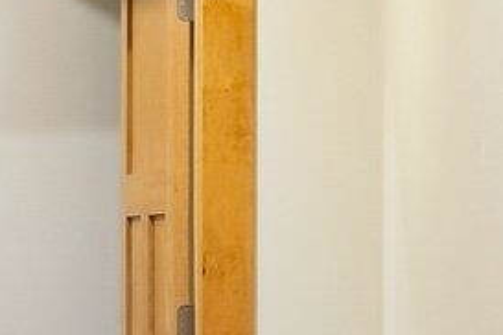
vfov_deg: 11.4
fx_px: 1677
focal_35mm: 120
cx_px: -871
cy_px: 237
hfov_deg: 11.9
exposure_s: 1/10
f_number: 8
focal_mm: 16
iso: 400
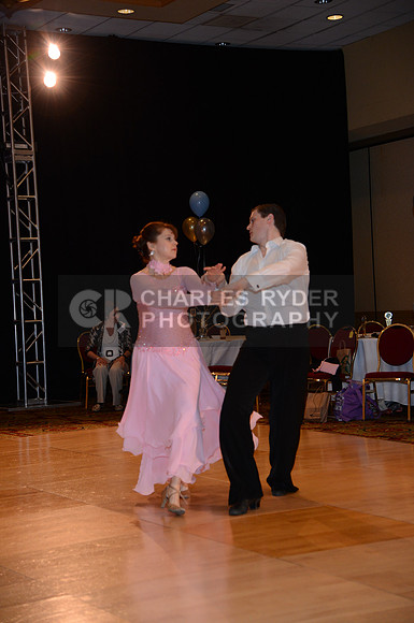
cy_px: 312
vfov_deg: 28.9
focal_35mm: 70
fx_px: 1211
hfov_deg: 19.4
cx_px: 207
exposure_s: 1/200
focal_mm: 70
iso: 2000
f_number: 4.5
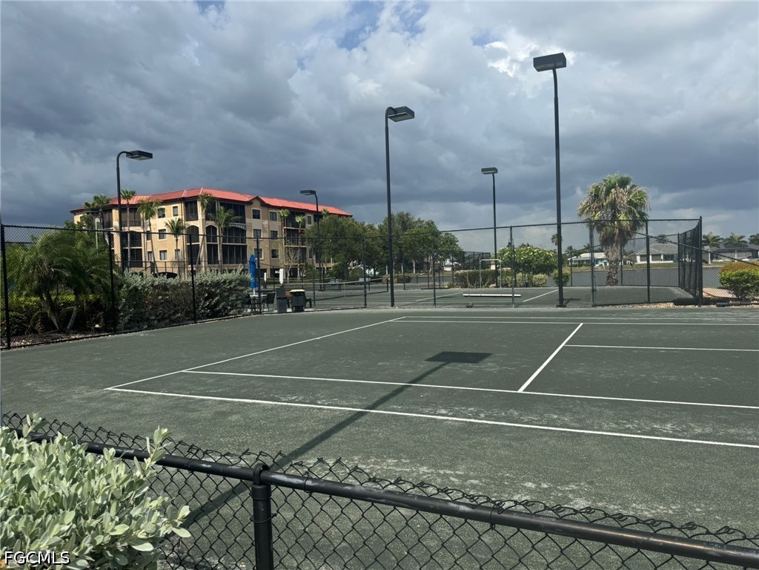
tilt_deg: -1.3
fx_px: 526
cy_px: 285
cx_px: 380
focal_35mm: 24
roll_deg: +2.7
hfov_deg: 71.6
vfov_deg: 56.8
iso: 80
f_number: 1.78
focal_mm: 6.76
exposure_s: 1/5348
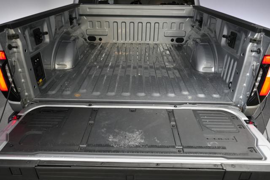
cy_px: 90
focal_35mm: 25
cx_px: 135
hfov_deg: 71.5
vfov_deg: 51.2
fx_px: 187
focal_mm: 25
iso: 1600
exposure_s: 1/160
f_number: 4
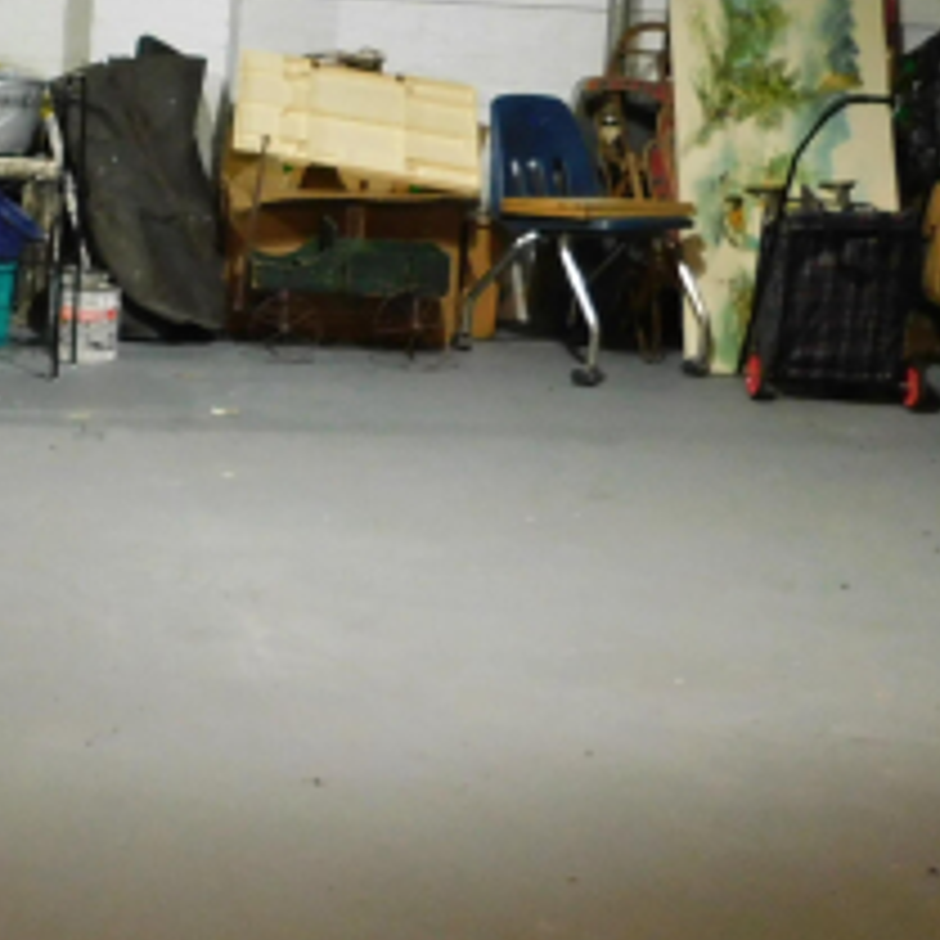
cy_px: 193
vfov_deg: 26.0
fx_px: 1997
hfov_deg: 24.0
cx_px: -205
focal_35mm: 65
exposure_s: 1/8
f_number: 3
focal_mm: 4
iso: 400
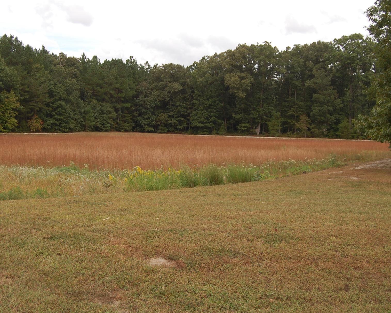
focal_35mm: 57
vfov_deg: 26.7
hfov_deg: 33.0
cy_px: 141
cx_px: 182
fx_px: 660
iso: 220
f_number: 5.6
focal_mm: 30
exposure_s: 1/500
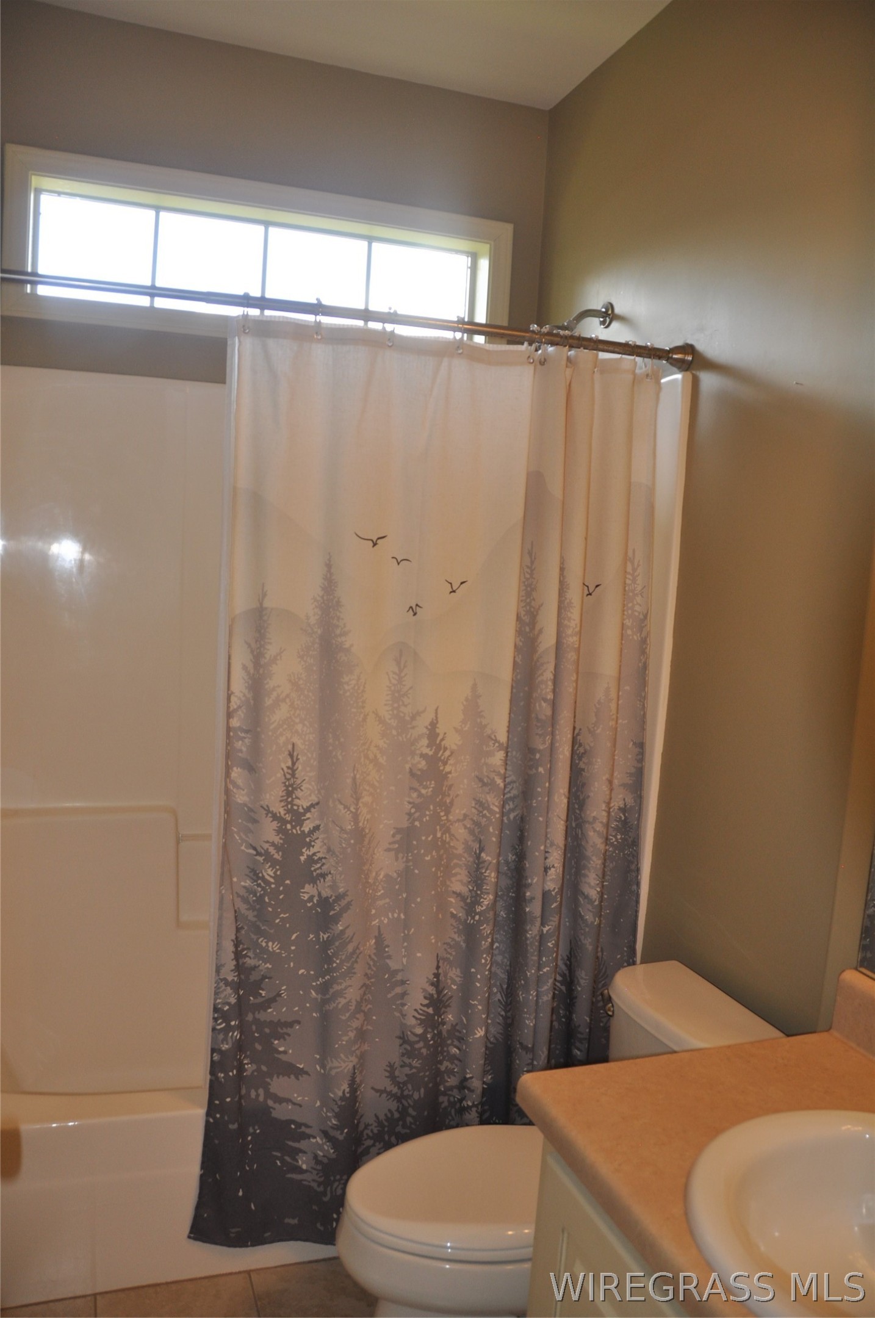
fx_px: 987
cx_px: 438
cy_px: 659
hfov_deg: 47.8
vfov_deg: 67.5
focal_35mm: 27
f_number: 3.5
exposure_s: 1/160
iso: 400
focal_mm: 18
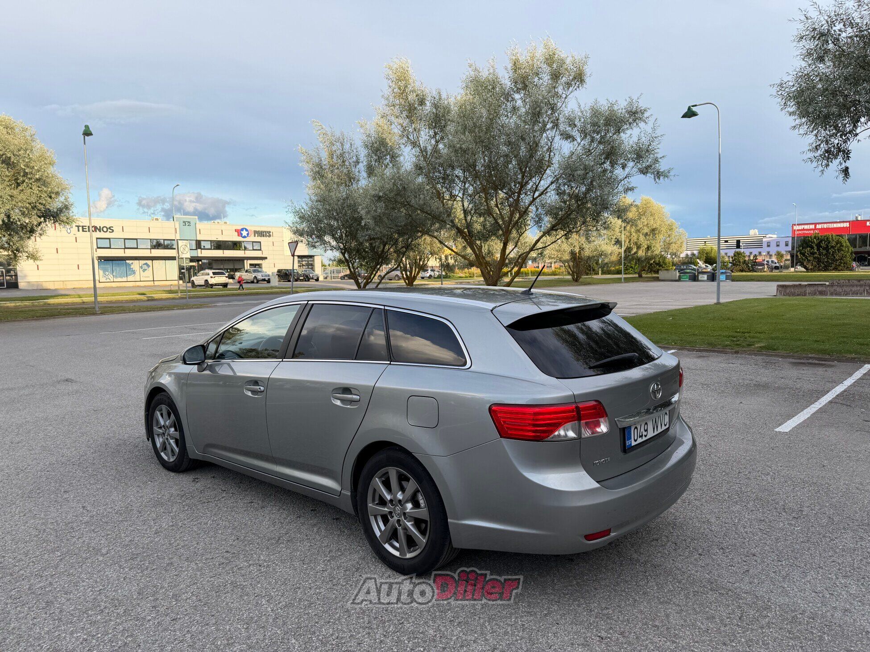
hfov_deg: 71.6
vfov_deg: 56.8
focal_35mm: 24
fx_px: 603
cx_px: 435
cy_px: 326
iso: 80
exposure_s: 1/805
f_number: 1.78
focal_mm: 6.76
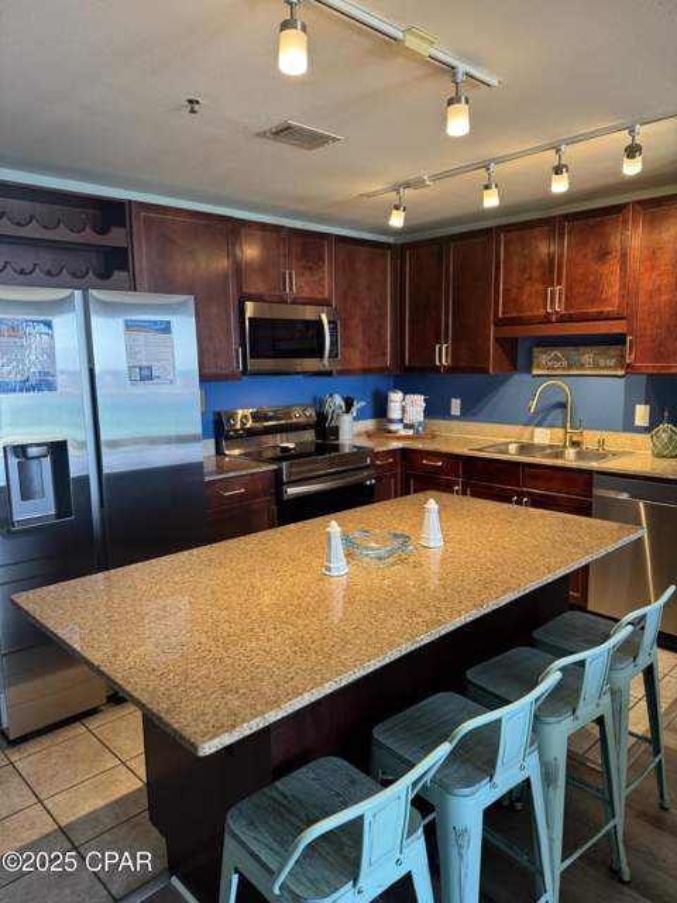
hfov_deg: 56.8
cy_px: 452
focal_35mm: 24
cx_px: 338
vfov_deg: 71.6
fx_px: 626
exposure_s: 1/60
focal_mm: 6.76
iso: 200
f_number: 1.78
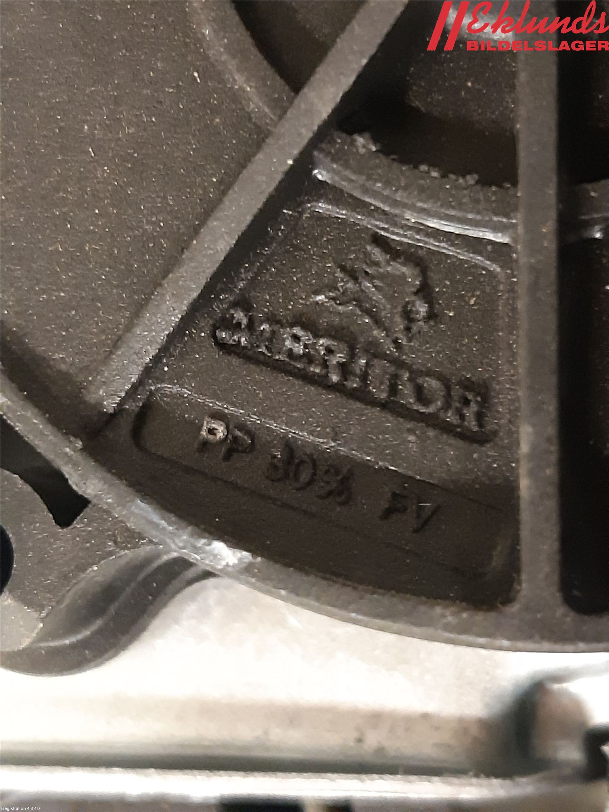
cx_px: 304
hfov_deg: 53.1
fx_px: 610
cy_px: 406
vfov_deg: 67.3
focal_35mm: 26
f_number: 1.7
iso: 500
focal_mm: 3.93
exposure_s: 1/25
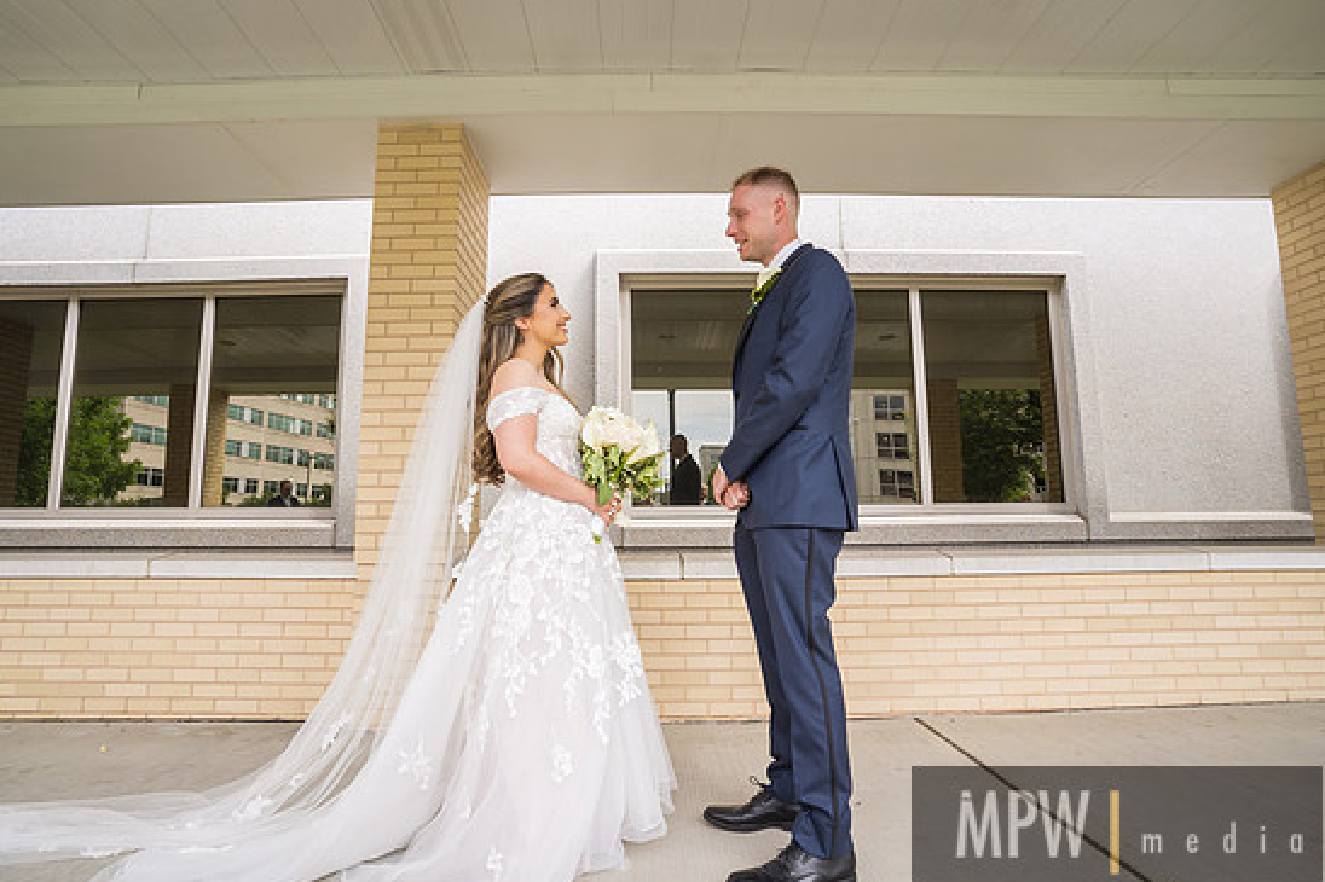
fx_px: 662
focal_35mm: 18
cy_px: 451
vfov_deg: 67.3
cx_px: 643
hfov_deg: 90.0
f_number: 2.8
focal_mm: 17
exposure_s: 1/250
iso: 100
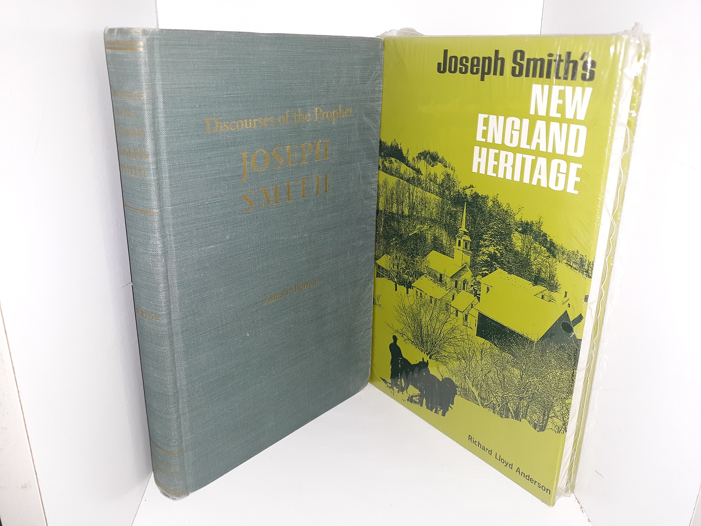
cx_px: 350
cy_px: 263
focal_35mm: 28
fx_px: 567
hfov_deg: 63.4
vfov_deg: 49.7
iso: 80
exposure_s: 1/100
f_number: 1.7
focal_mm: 3.7
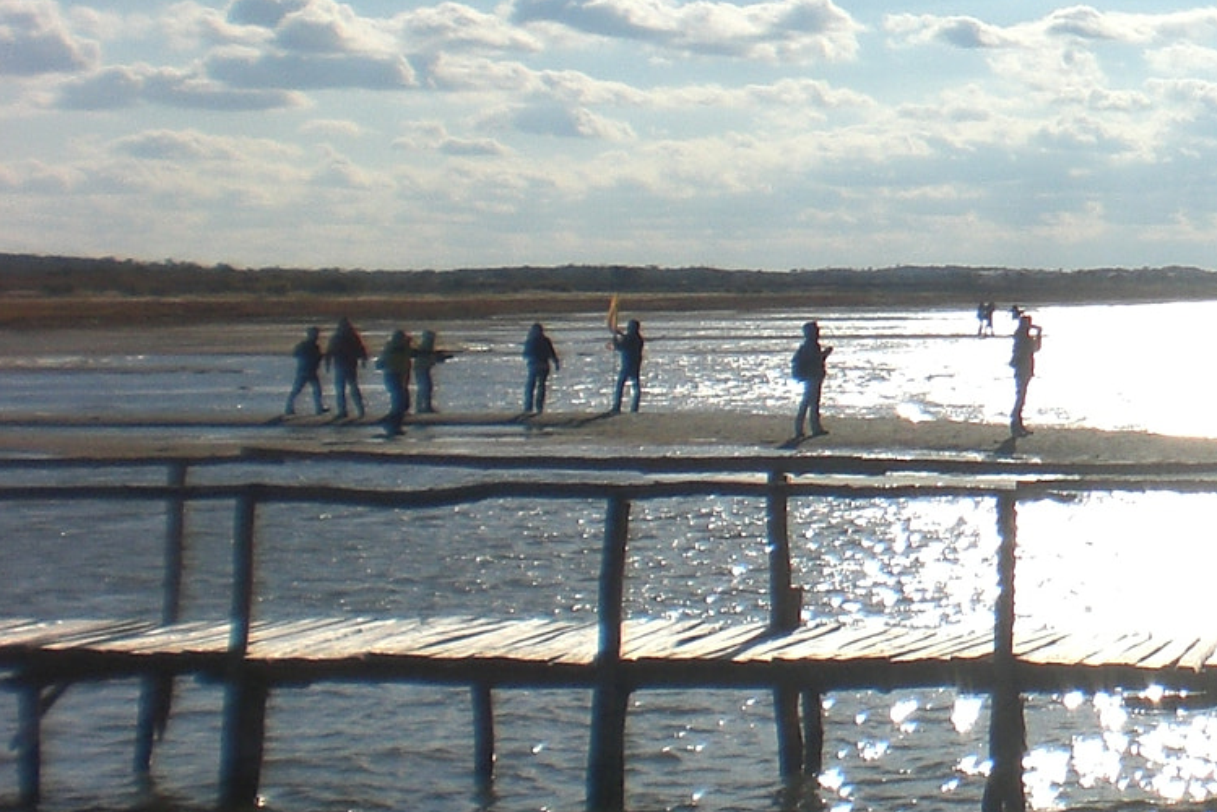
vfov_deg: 12.7
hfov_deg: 17.5
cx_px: 1657
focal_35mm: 108
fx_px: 3652
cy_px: 200
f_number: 4.4
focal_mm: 6.3
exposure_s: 1/2000
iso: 50
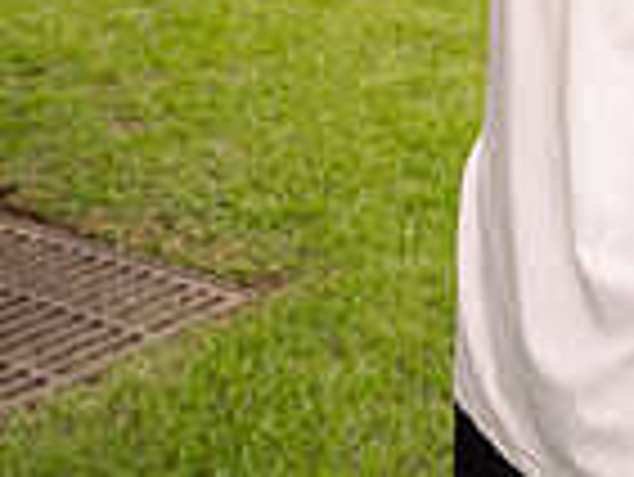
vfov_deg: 12.6
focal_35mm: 101
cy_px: -522
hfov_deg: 19.0
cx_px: 603
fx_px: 1851
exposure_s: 1/200
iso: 100
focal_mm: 33
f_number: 7.1
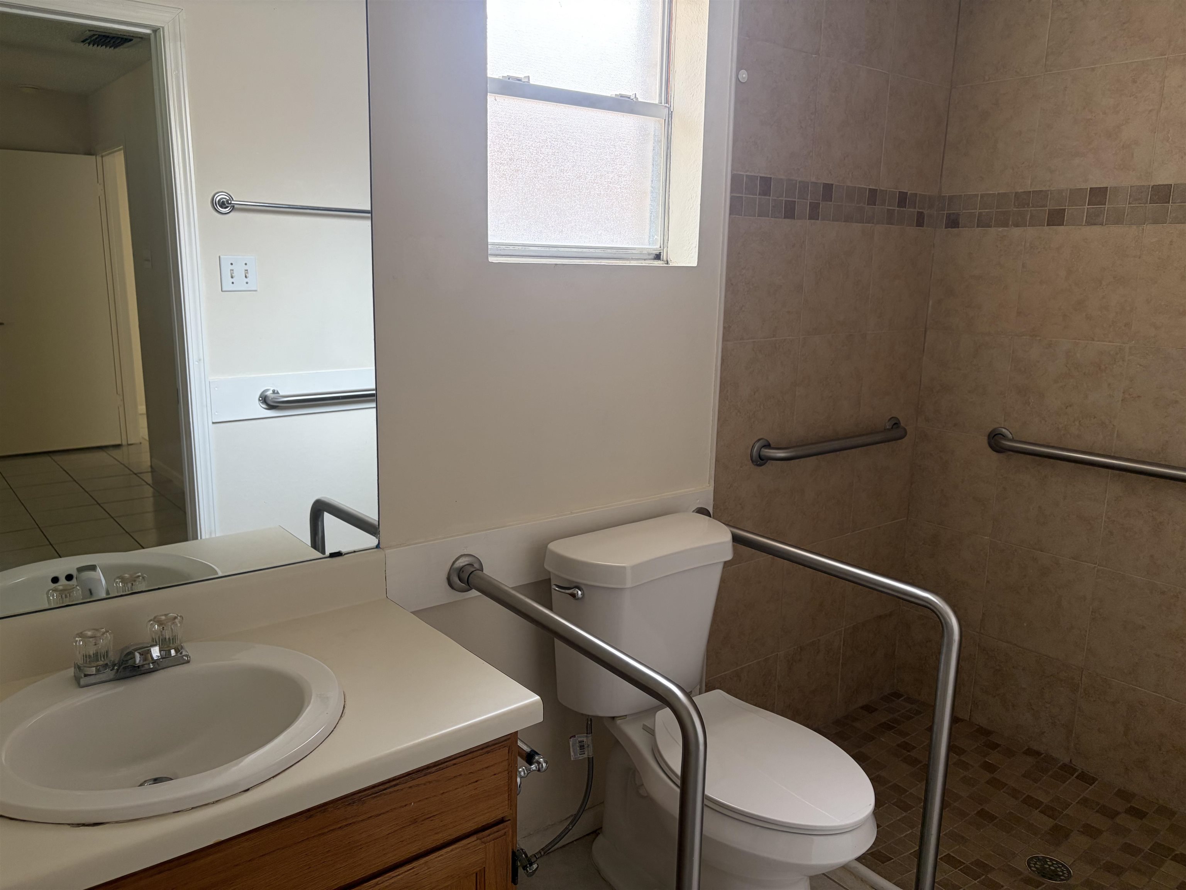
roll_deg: -0.2
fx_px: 891
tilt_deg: -11.3
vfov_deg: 53.1
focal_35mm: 26
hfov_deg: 67.3
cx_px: 593
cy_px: 445
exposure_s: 1/101
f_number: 1.6
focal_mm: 5.96
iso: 125
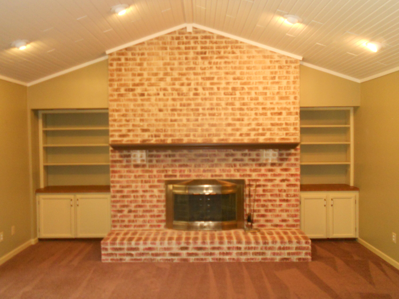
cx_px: 200
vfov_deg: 44.2
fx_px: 369
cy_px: 150
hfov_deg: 56.8
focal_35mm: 32
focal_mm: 5.8
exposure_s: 1/25
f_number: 3.5
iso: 400
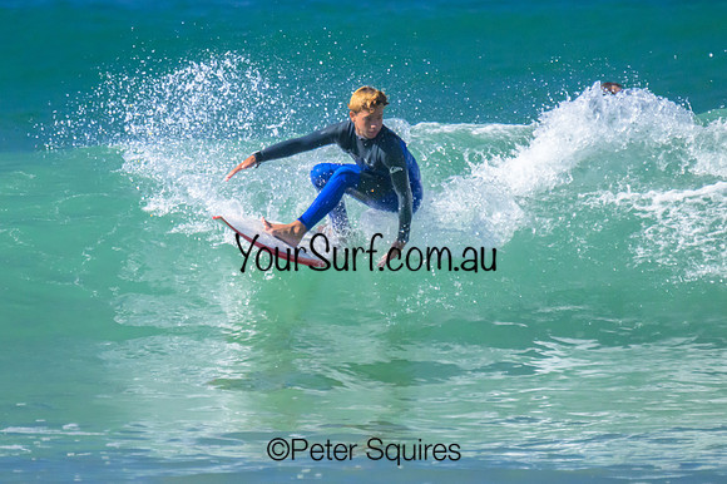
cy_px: 176
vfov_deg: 1.3
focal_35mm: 1067
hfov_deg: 1.9
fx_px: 21537
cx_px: 302
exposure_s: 1/2000
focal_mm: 800
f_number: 11
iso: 5000
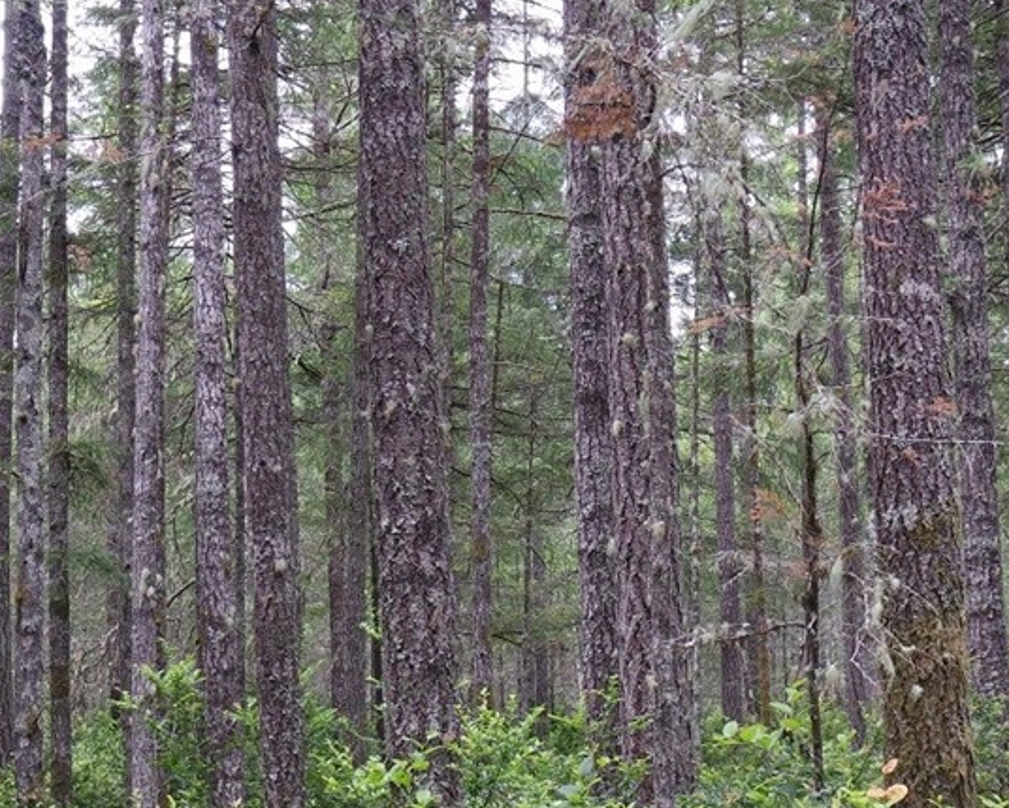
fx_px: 2270
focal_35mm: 76
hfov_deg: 25.0
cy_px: 512
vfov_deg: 20.1
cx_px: 621
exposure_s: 1/60
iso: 200
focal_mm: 15
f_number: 4
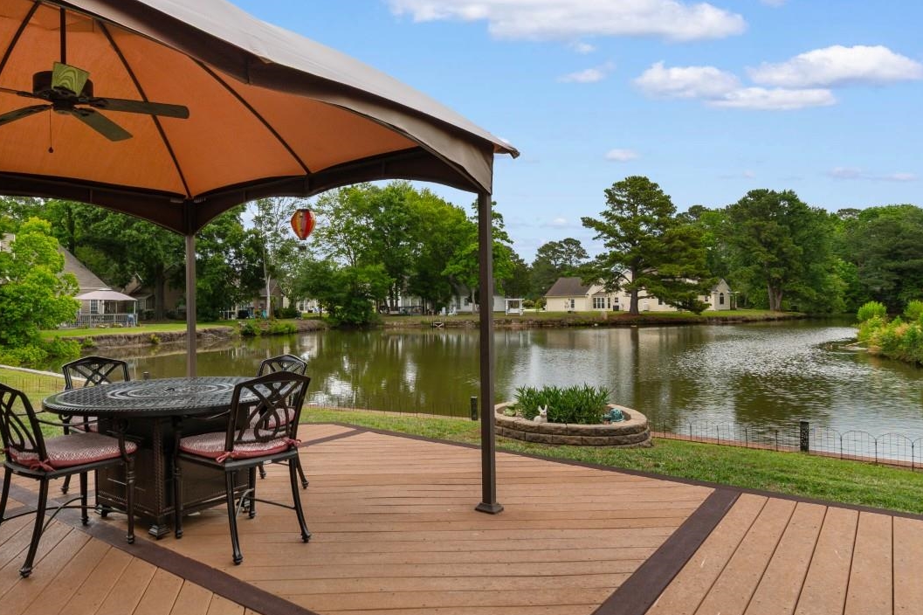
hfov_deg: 74.8
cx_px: 346
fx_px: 589
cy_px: 289
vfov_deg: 55.0
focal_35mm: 23
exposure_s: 1/250
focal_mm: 10
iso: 100
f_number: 8
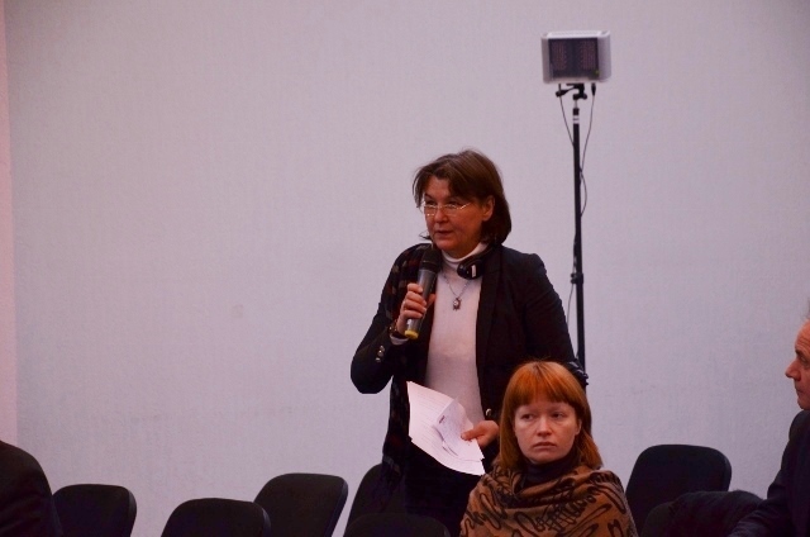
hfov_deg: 13.1
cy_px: 268
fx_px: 3537
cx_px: 405
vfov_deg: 8.7
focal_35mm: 158
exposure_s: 1/60
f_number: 5.6
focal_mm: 105
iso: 800
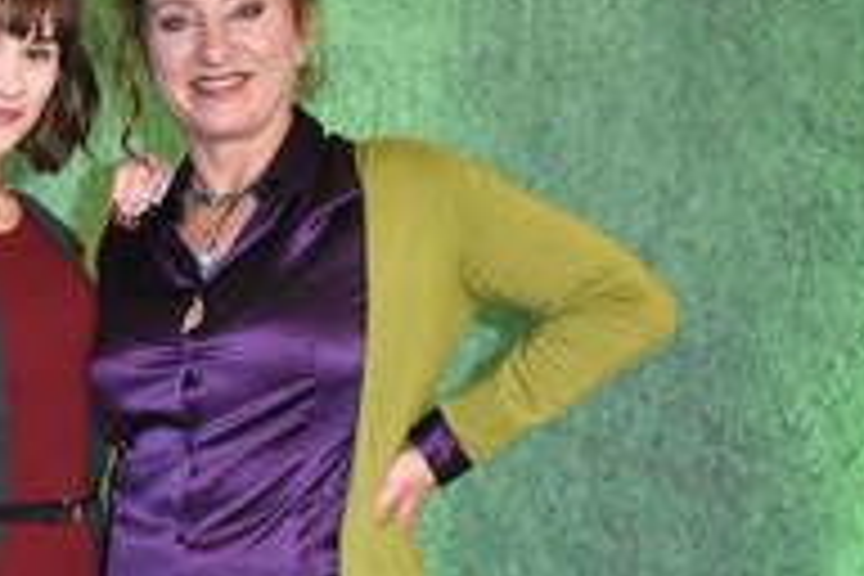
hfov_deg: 23.5
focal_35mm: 81
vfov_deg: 16.7
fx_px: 1948
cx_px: -74
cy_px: 432
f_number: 6.3
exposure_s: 1/125
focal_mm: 23
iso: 1600
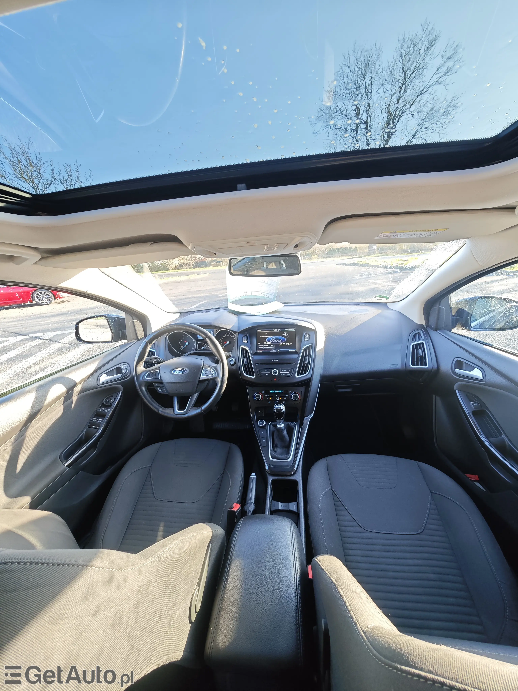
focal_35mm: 12
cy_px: 346
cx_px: 259
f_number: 1.8
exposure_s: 1/104
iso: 50
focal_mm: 2.03
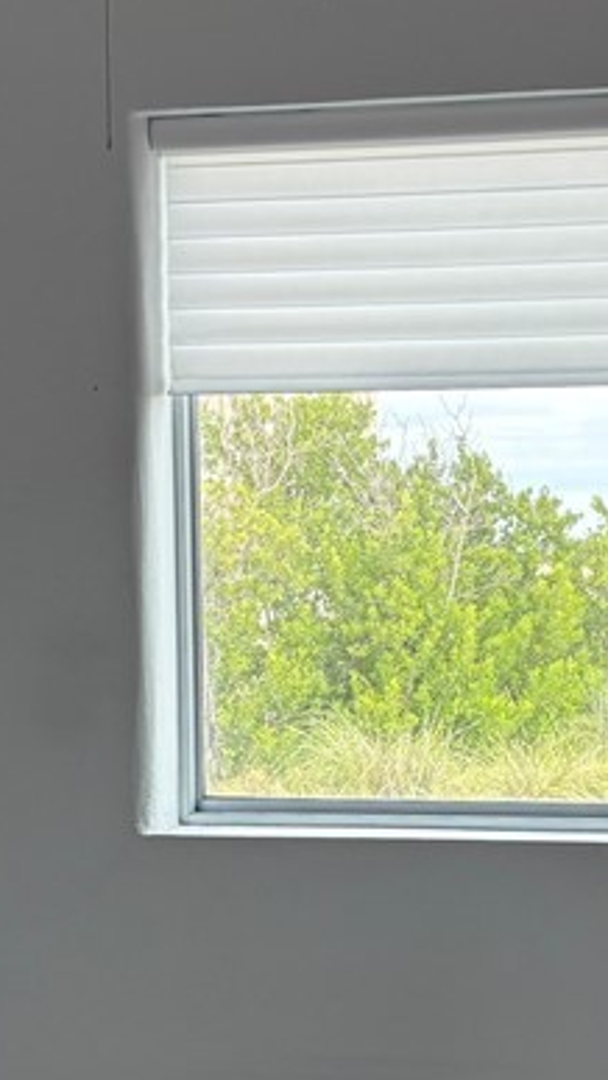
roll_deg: +1.2
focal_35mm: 75
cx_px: 544
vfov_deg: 28.1
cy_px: 659
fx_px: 2147
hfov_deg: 15.9
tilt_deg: -1.3
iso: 40
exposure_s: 1/222
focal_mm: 5.96
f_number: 1.6
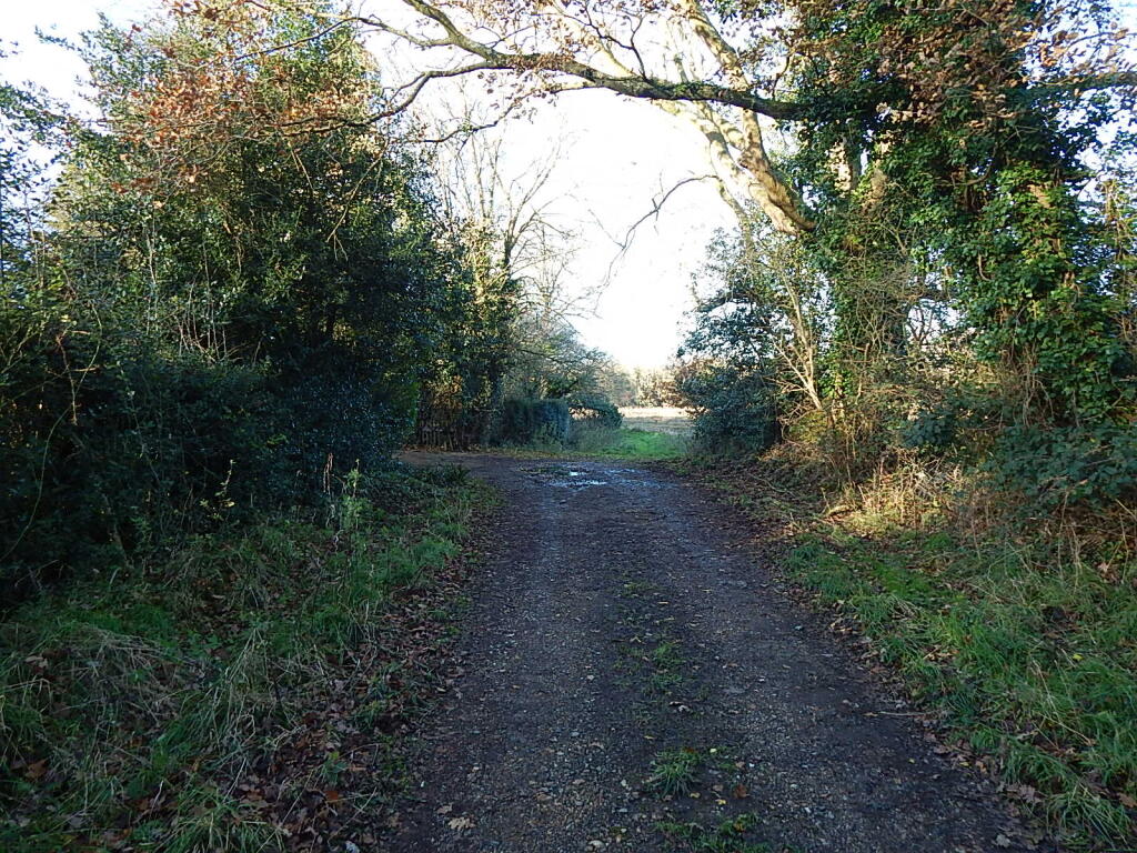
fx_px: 723
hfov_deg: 76.4
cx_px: 568
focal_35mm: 22
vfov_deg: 61.1
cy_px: 426
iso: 125
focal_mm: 4
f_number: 3
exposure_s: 1/100
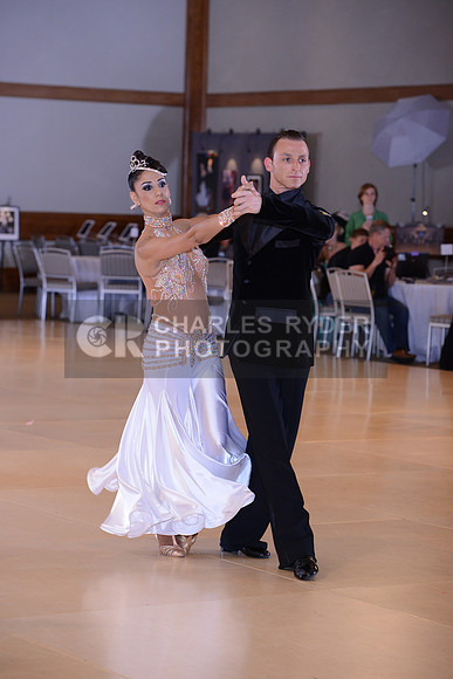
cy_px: 340
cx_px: 226
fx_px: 2358
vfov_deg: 16.4
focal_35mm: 125
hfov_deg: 11.0
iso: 1250
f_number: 5
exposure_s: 1/250
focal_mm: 125
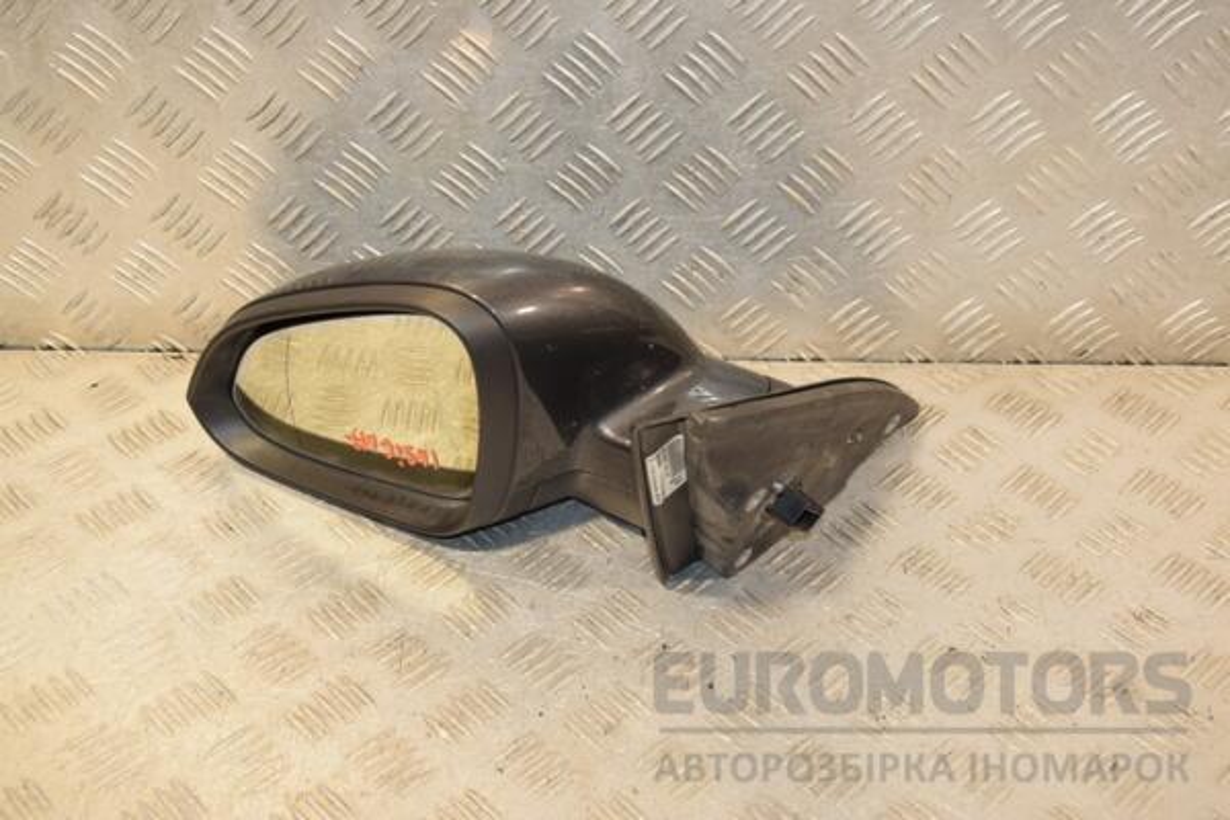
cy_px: 410
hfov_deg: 41.1
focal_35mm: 48
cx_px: 615
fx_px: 1640
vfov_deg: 28.1
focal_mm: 32
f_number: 6.3
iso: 800
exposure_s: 1/200
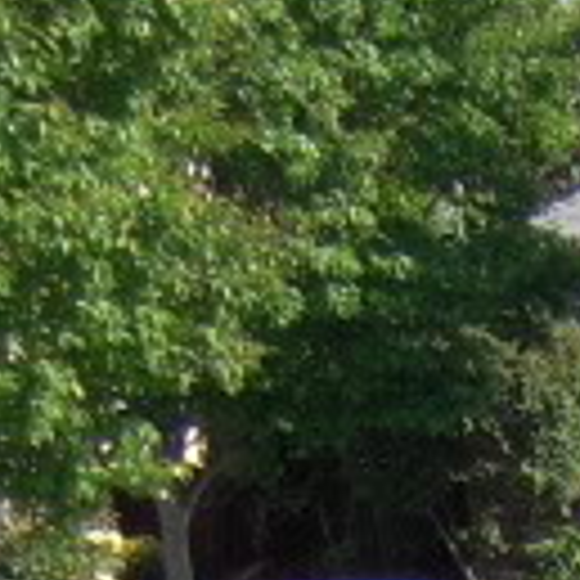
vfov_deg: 8.0
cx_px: 1147
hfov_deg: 8.5
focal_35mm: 196
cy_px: 1551
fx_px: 3715
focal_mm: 5
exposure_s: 1/250
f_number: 5.4
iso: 160
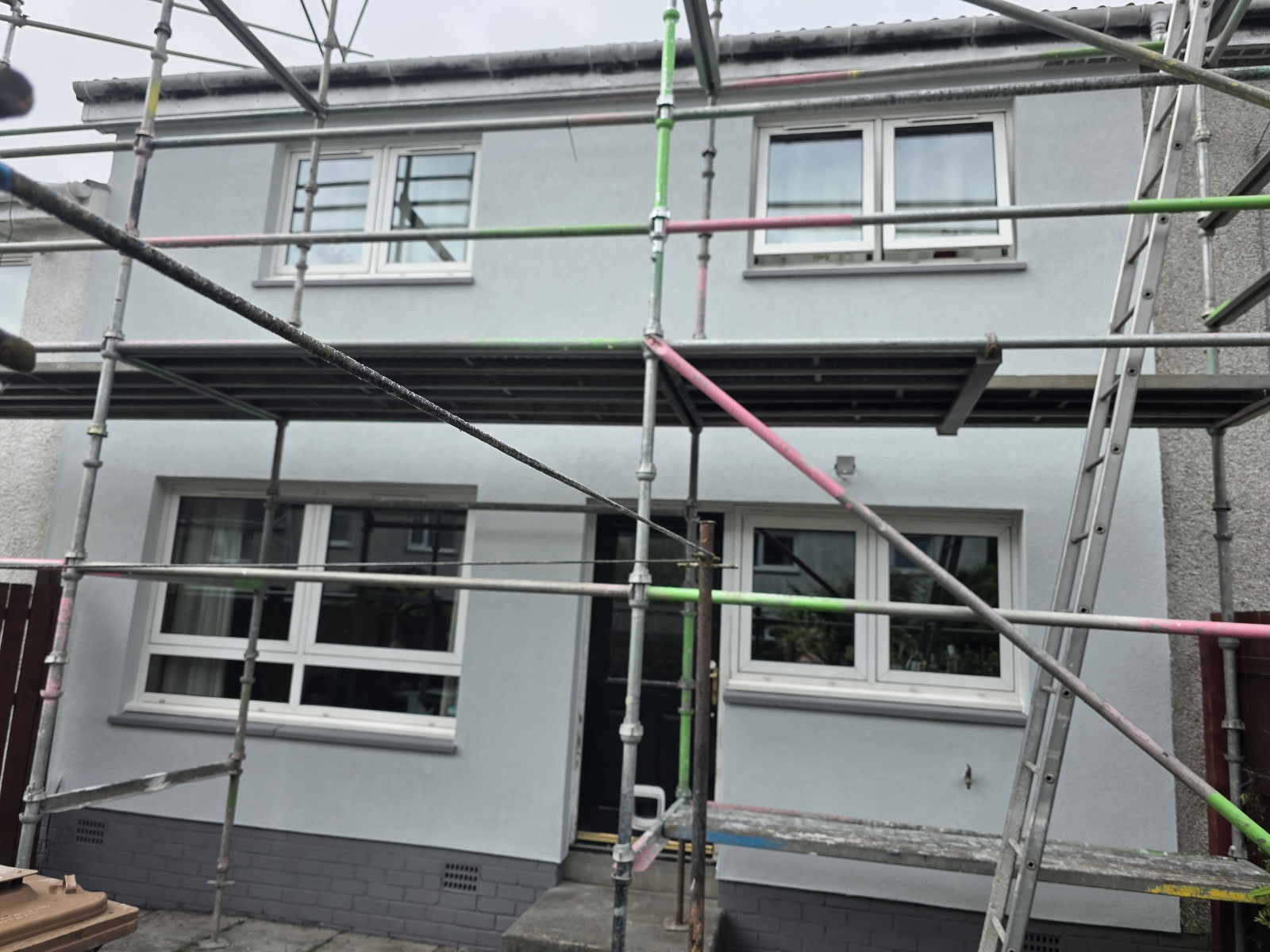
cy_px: 476
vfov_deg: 58.9
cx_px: 635
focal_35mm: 23
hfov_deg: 73.9
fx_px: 844
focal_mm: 6.3
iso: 80
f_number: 1.7
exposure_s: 1/5000
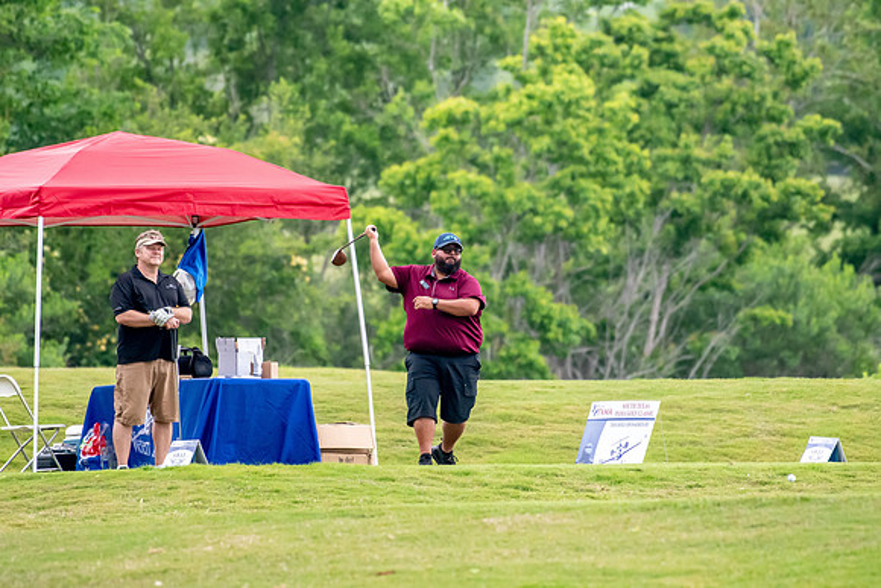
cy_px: 294
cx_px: 440
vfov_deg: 2.0
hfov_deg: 3.1
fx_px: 16522
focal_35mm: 675
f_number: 5.6
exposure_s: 1/2000
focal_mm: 450
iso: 2800
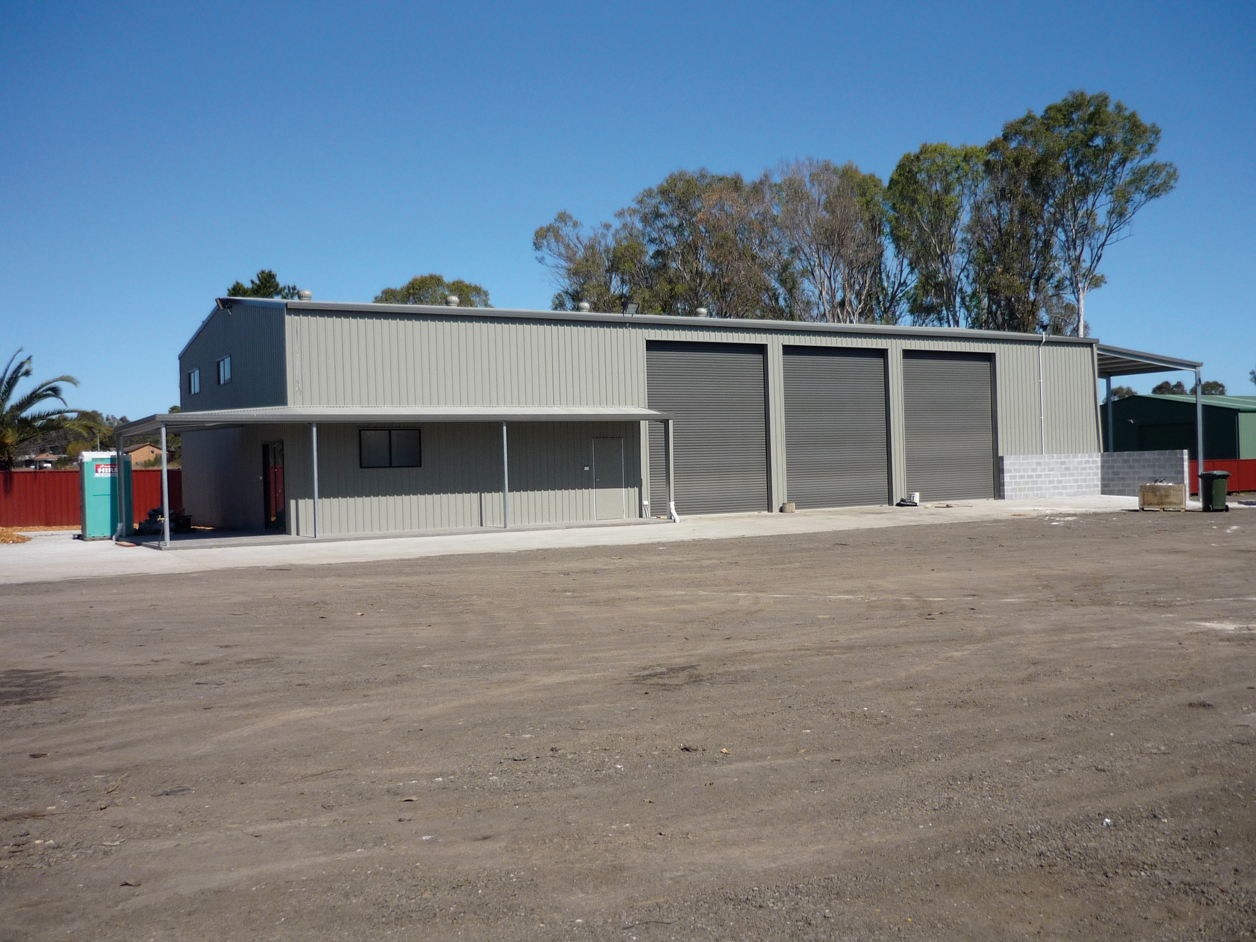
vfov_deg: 42.9
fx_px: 1197
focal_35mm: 33
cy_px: 471
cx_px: 628
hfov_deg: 55.4
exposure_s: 1/200
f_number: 8
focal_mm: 5.5
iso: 100
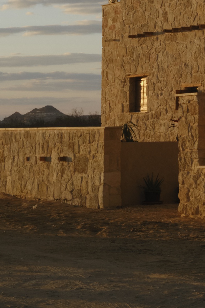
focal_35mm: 147
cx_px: 182
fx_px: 1256
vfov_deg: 13.4
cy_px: -102
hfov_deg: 9.3
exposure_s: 1/250
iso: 500
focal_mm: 35
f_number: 16
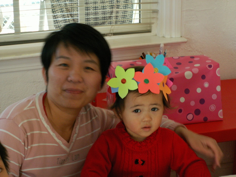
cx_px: 118
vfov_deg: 13.3
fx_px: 757
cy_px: 88
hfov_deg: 17.7
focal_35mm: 111
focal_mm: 18.05
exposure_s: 1/20
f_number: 3.5
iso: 160
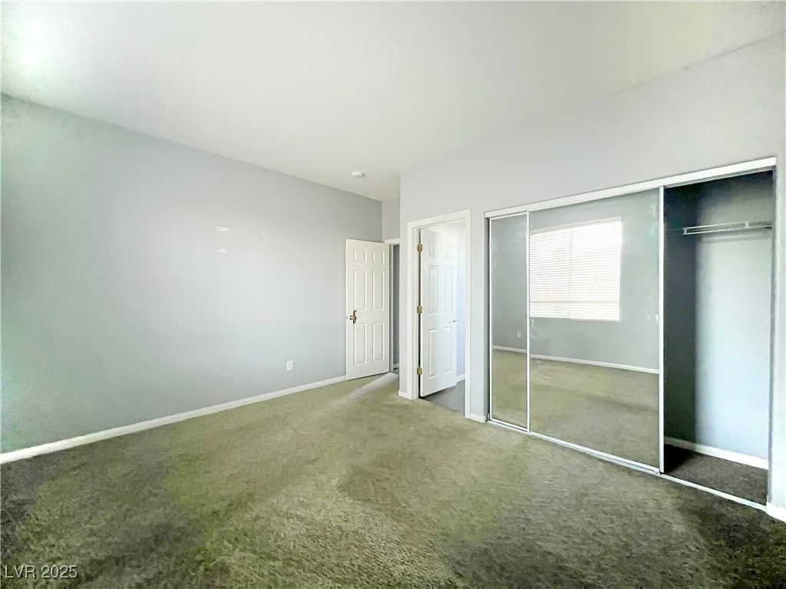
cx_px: 393
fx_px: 295
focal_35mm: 13
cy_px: 294
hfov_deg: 106.2
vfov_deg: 89.9
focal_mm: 1.57
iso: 1000
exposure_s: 1/60
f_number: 1.8
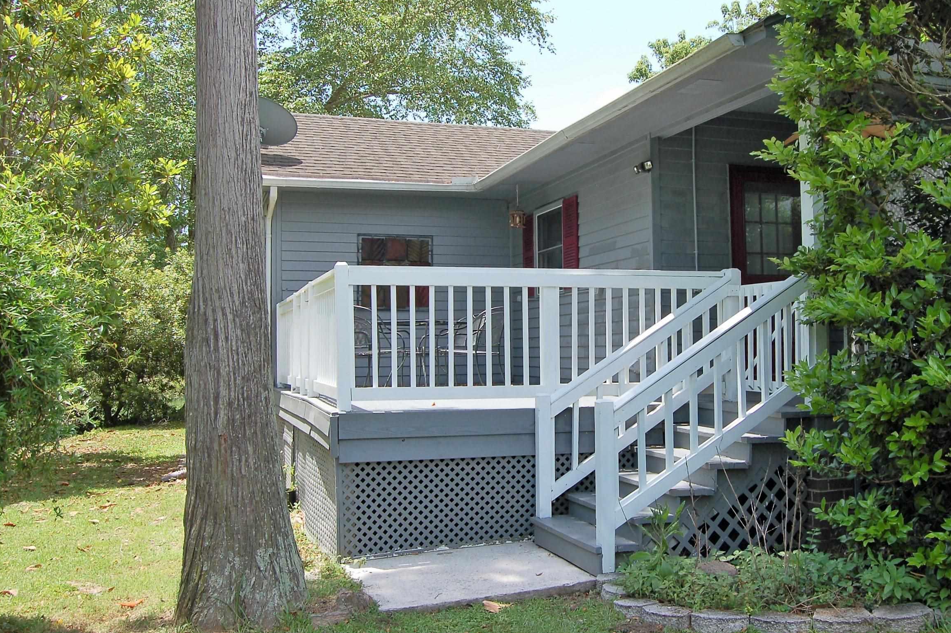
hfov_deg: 27.7
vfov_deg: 18.6
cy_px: 252
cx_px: 569
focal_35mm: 73
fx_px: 1927
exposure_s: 1/320
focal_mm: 40
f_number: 9
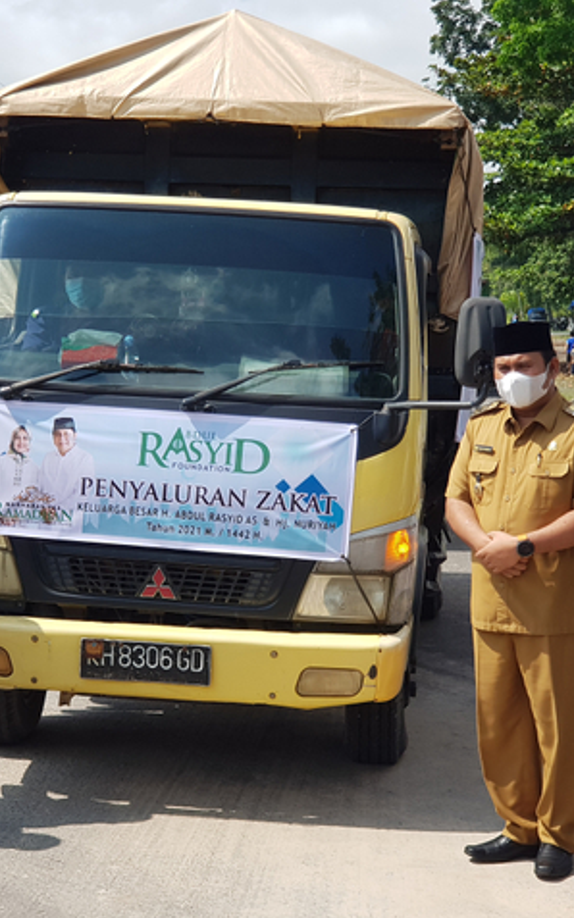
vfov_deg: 27.9
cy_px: 460
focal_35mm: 74
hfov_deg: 17.6
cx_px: 187
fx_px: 1853
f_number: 2.4
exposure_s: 1/558
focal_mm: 6
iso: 25
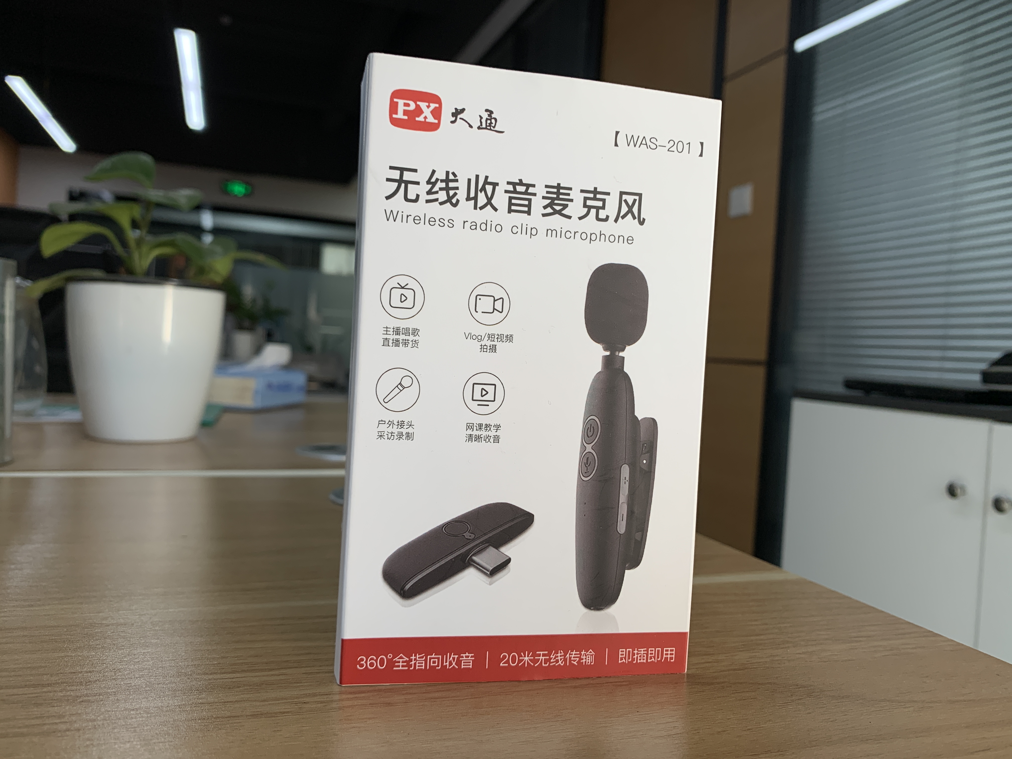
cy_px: 380
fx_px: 760
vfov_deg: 53.1
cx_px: 506
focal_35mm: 26
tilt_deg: -2.9
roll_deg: -3.6
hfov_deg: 67.3
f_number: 1.8
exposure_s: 1/121
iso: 40
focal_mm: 4.25
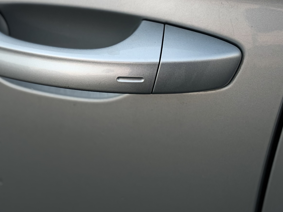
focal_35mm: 83
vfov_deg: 17.6
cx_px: 66
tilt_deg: -27.1
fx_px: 679
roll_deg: +0.5
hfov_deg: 23.3
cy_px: 38
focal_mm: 6.76
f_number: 1.78
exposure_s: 1/114
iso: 100
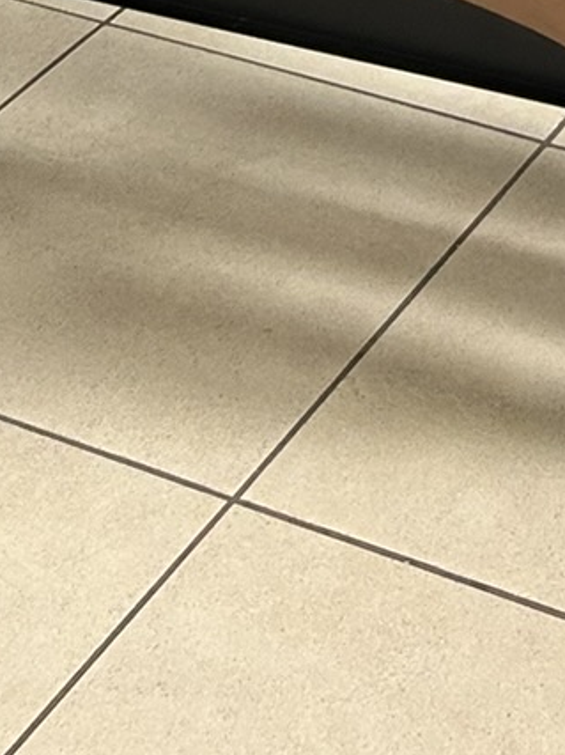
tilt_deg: -16.7
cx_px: 742
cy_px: -728
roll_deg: +0.2
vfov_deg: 13.6
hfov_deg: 11.5
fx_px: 2723
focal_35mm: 125
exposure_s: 1/60
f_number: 1.5
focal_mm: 5.7
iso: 125
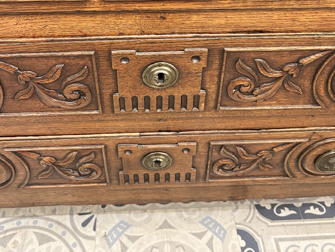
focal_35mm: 41
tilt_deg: -38.0
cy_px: 24
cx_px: 163
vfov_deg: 33.3
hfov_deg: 45.8
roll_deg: -1.5
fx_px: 397
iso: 400
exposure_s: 1/50
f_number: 1.5
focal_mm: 5.7
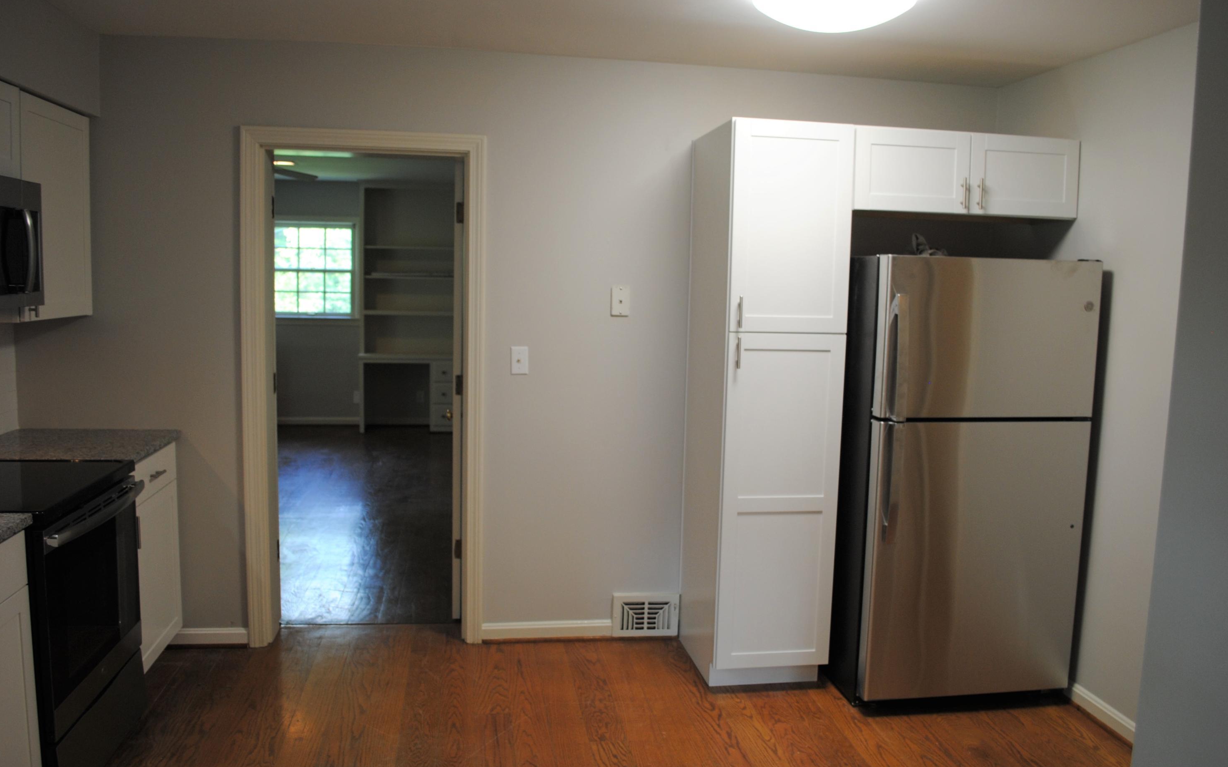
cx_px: 616
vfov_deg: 44.5
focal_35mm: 28
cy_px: 396
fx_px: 937
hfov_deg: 66.5
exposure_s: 1/30
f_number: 3.5
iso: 200
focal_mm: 18
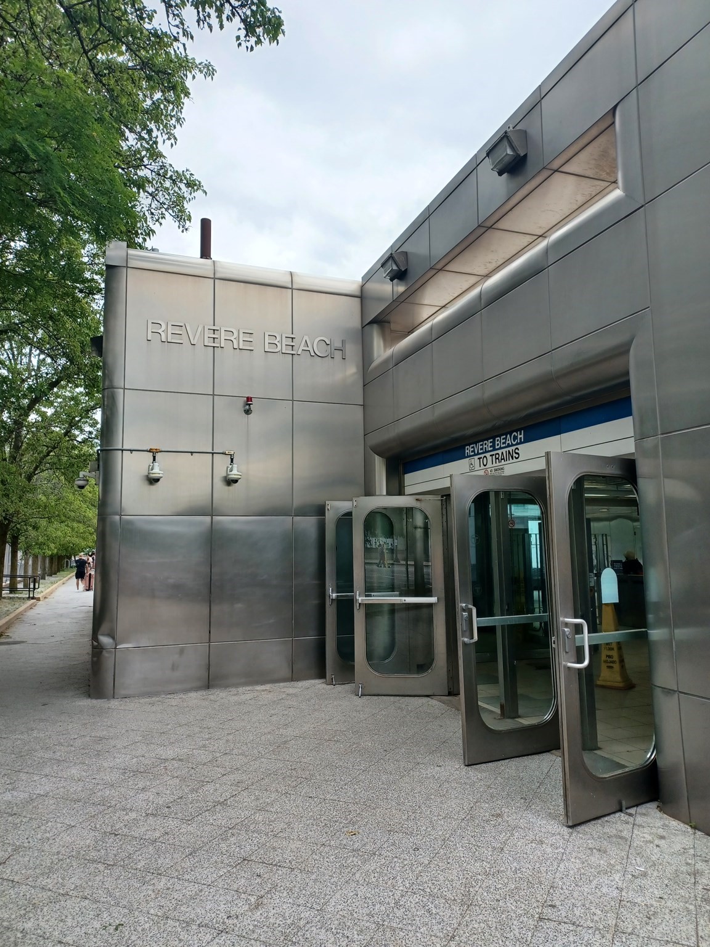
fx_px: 684
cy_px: 474
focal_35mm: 25
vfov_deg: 69.4
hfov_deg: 54.9
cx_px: 355
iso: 32
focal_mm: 4.6
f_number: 1.8
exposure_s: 1/240
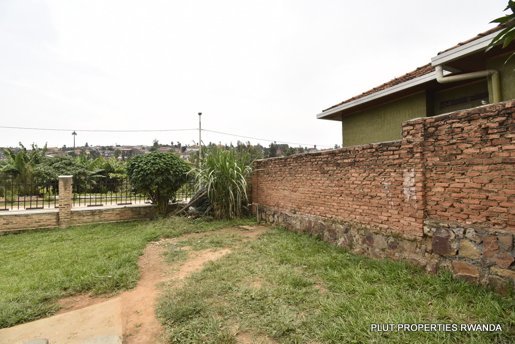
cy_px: 172
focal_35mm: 15
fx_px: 215
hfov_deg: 100.3
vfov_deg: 77.4
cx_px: 258
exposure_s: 1/320
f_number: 8
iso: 320
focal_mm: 10
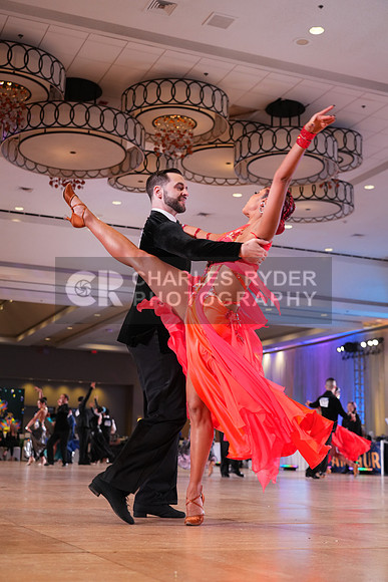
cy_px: 291
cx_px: 194
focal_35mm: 49
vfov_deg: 40.3
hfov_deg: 27.5
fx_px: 792
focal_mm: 49
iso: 2000
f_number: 4
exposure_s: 1/320
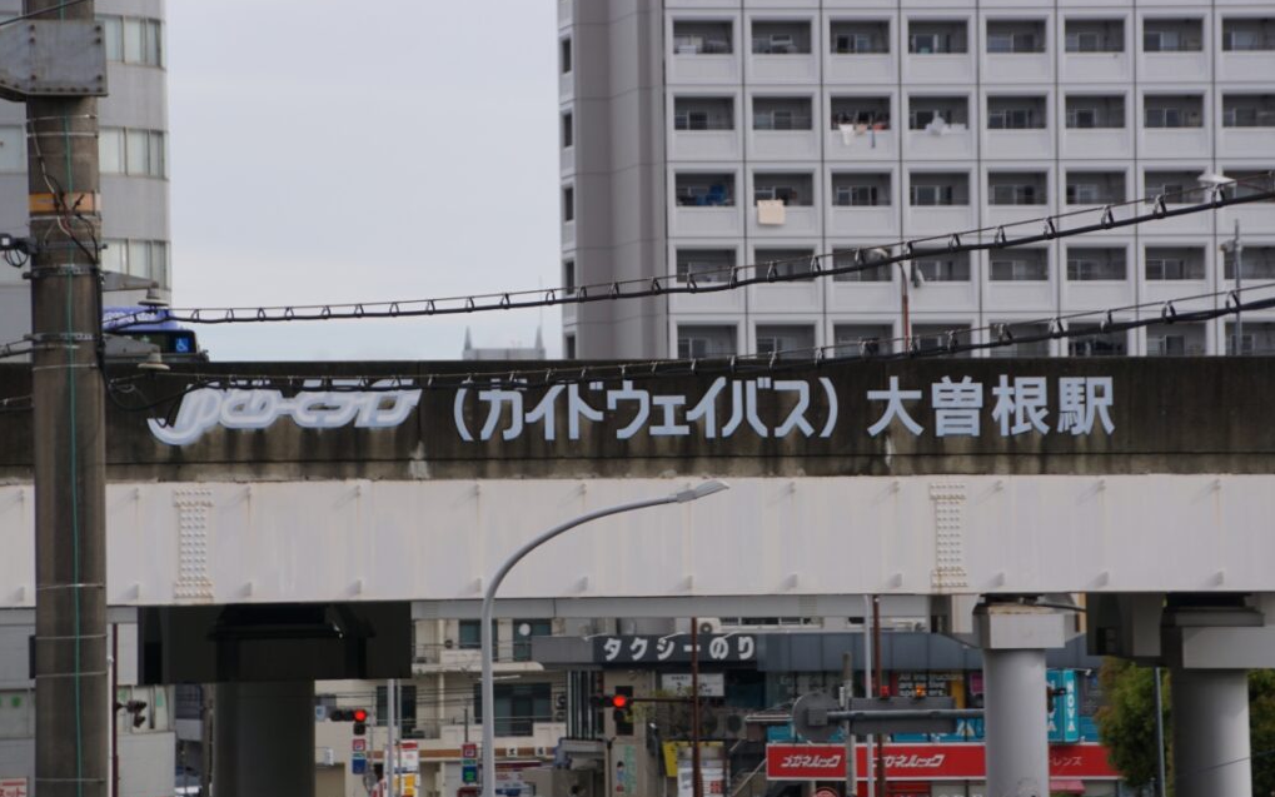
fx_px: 7211
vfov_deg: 6.3
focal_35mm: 208
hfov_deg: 10.1
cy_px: 393
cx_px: 637
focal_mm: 135
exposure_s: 1/320
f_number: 6.3
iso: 100
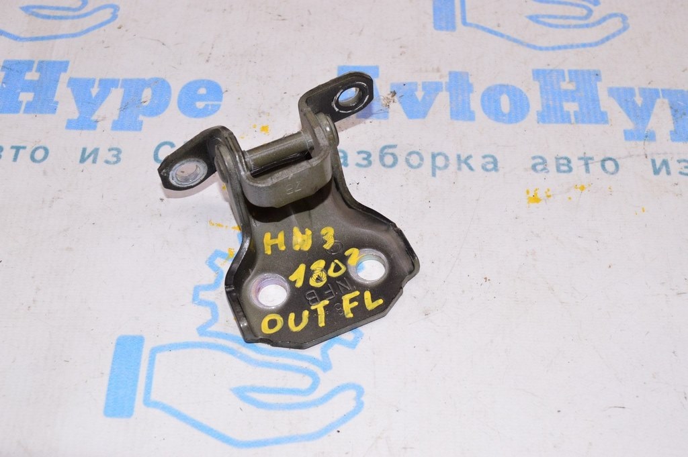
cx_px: 344
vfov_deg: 29.8
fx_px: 859
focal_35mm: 45
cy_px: 228
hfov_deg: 43.6
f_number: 8
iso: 1600
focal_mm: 30
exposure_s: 1/160
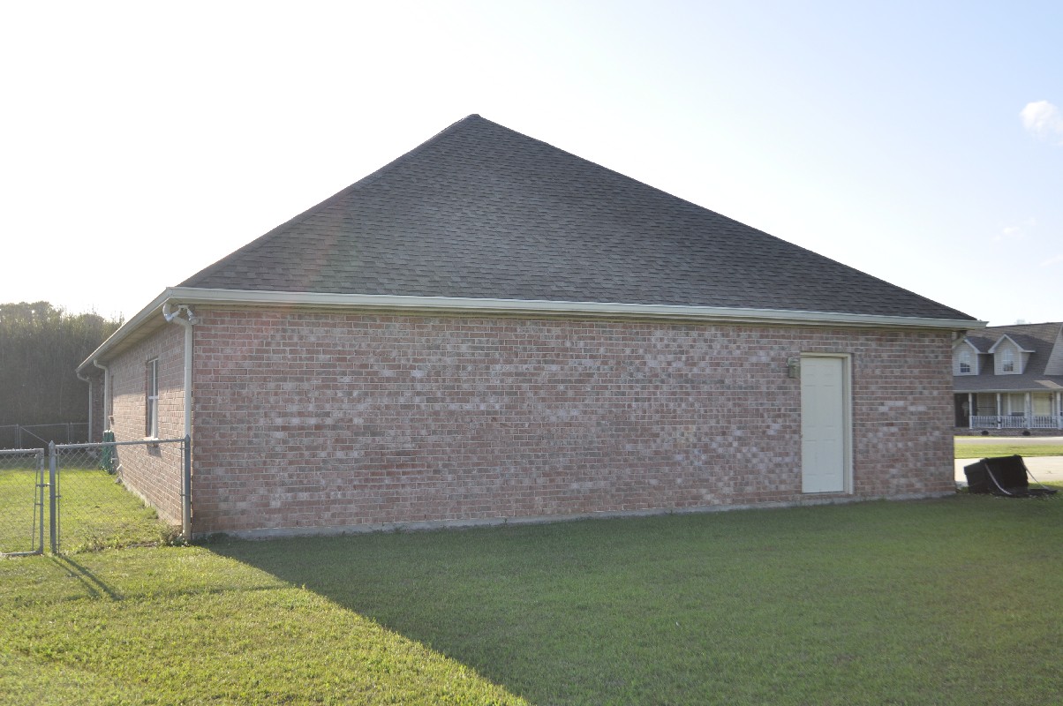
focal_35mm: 36
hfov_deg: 53.2
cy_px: 353
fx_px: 1062
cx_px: 532
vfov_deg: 36.8
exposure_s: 1/200
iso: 200
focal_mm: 24
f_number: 7.1
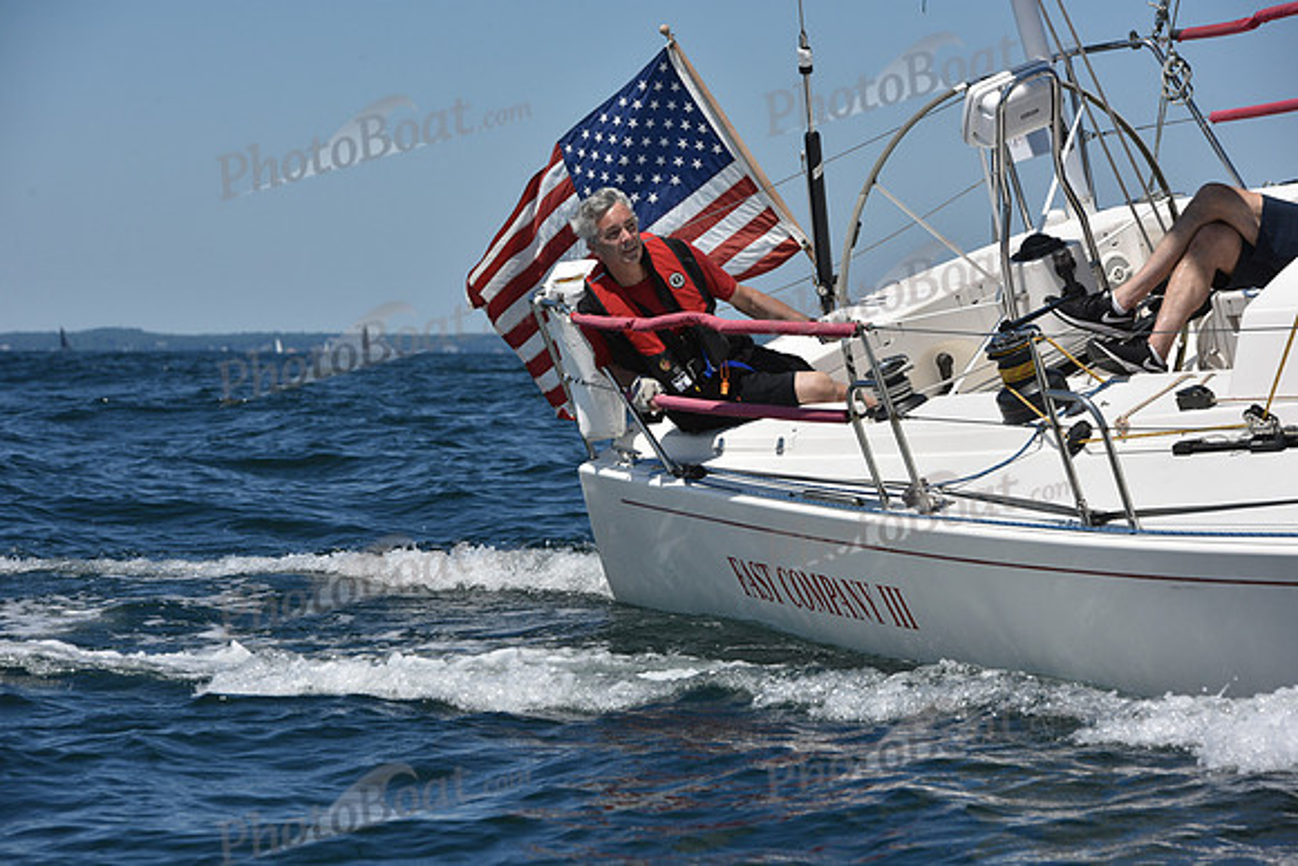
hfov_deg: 12.1
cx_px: 649
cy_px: 433
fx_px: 6131
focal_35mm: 170
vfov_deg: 8.1
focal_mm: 170
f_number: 10
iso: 250
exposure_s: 1/1250
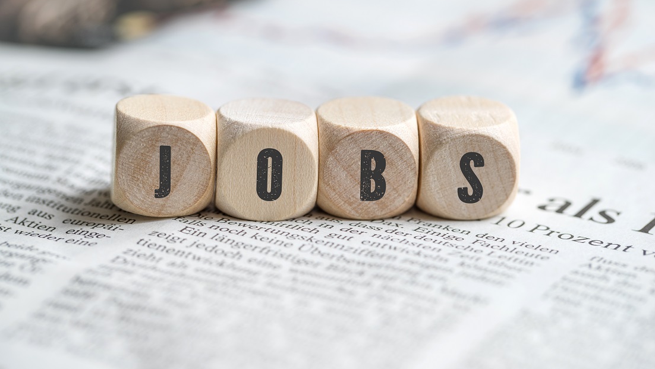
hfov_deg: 20.4
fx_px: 1824
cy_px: 168
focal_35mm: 105
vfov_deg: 11.5
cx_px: 328
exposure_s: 1/6
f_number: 5
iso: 100
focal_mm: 100
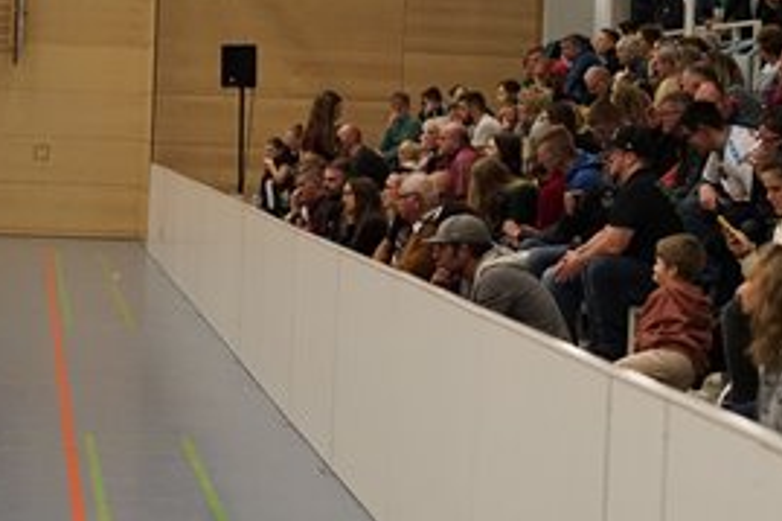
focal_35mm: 156
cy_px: 128
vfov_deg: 8.8
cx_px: 834
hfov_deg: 13.0
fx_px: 3386
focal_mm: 70
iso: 5000
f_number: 2.8
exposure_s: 1/1000
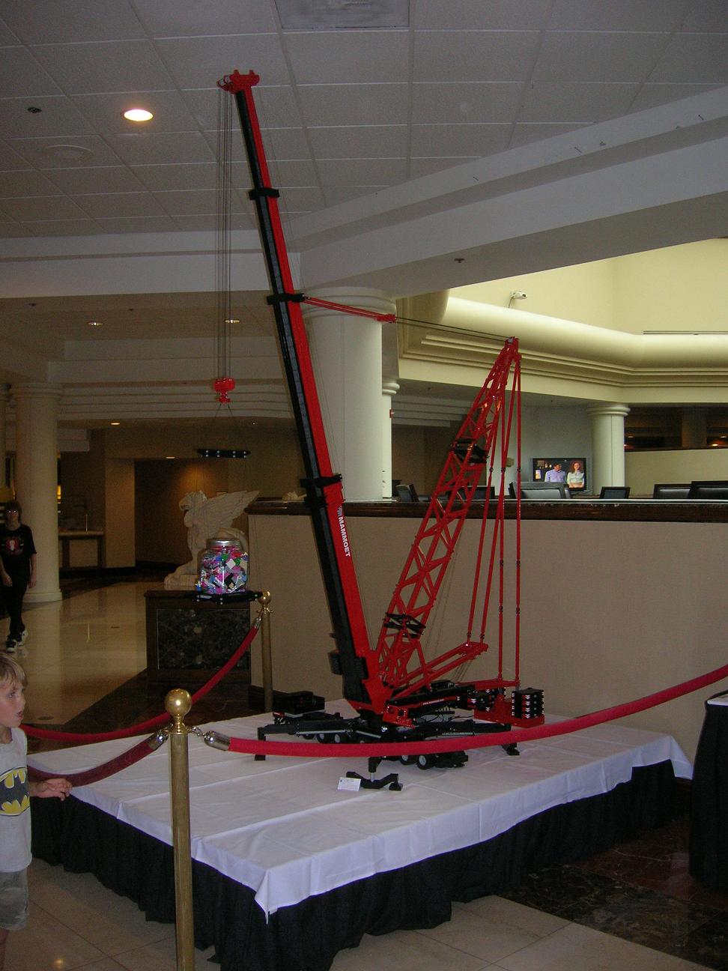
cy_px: 486
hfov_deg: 41.8
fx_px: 953
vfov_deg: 54.0
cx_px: 364
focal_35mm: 34
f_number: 2.9
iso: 122
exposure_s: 1/60.1
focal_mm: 5.7
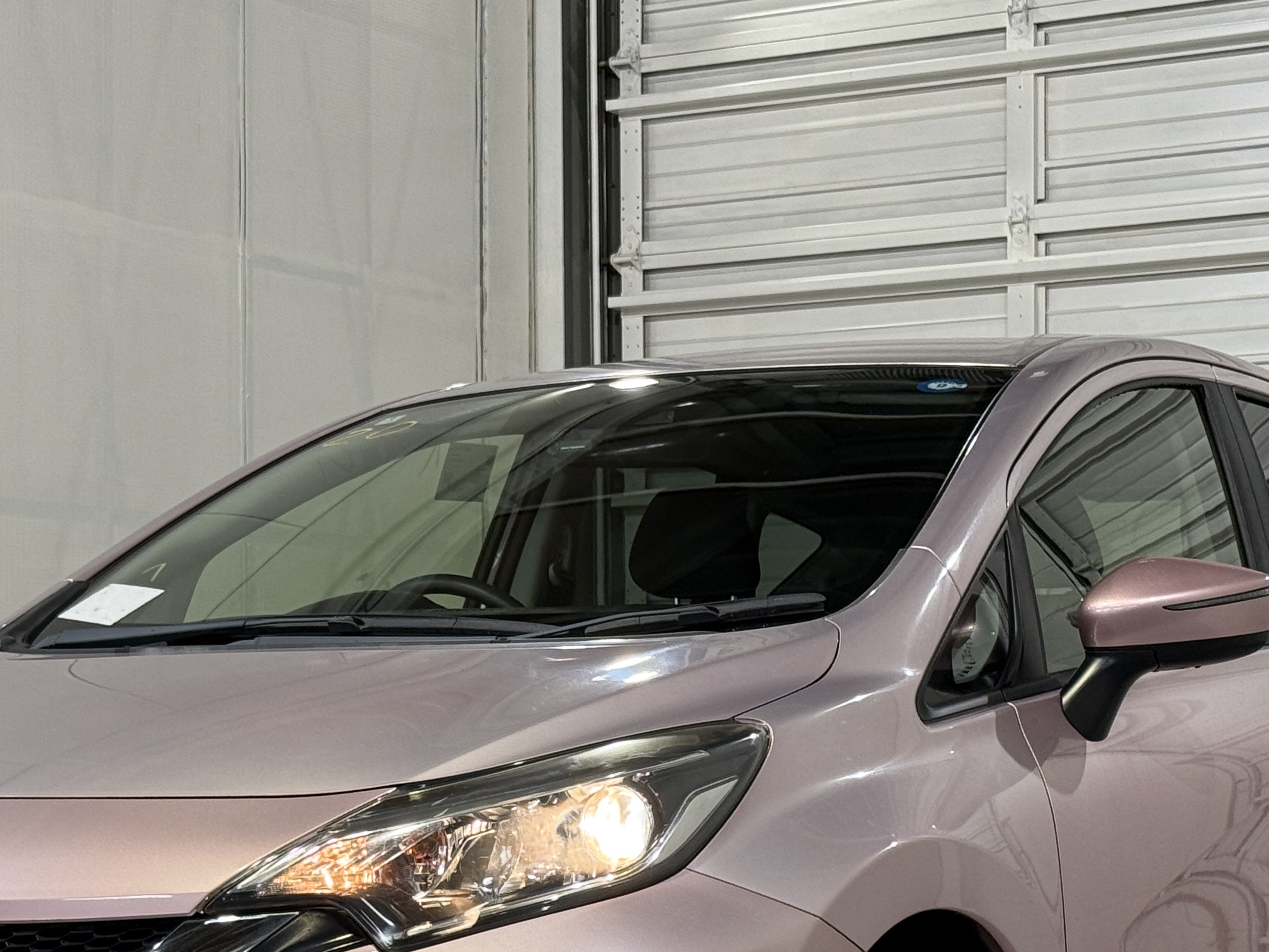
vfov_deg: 15.3
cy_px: 745
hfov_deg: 20.4
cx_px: 582
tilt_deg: +0.4
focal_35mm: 96
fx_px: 3519
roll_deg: -0.5
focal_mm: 6.76
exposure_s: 1/60
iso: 80
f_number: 1.78
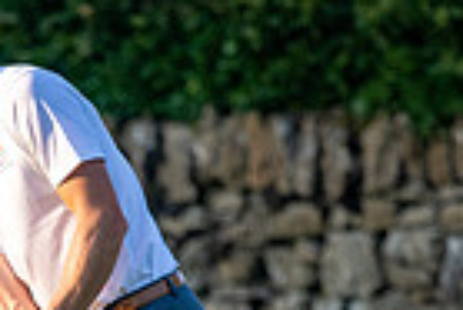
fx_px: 20238
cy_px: 466
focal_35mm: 1572
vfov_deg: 0.9
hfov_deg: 1.3
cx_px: -15
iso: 200
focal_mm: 300
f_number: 4
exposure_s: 1/800
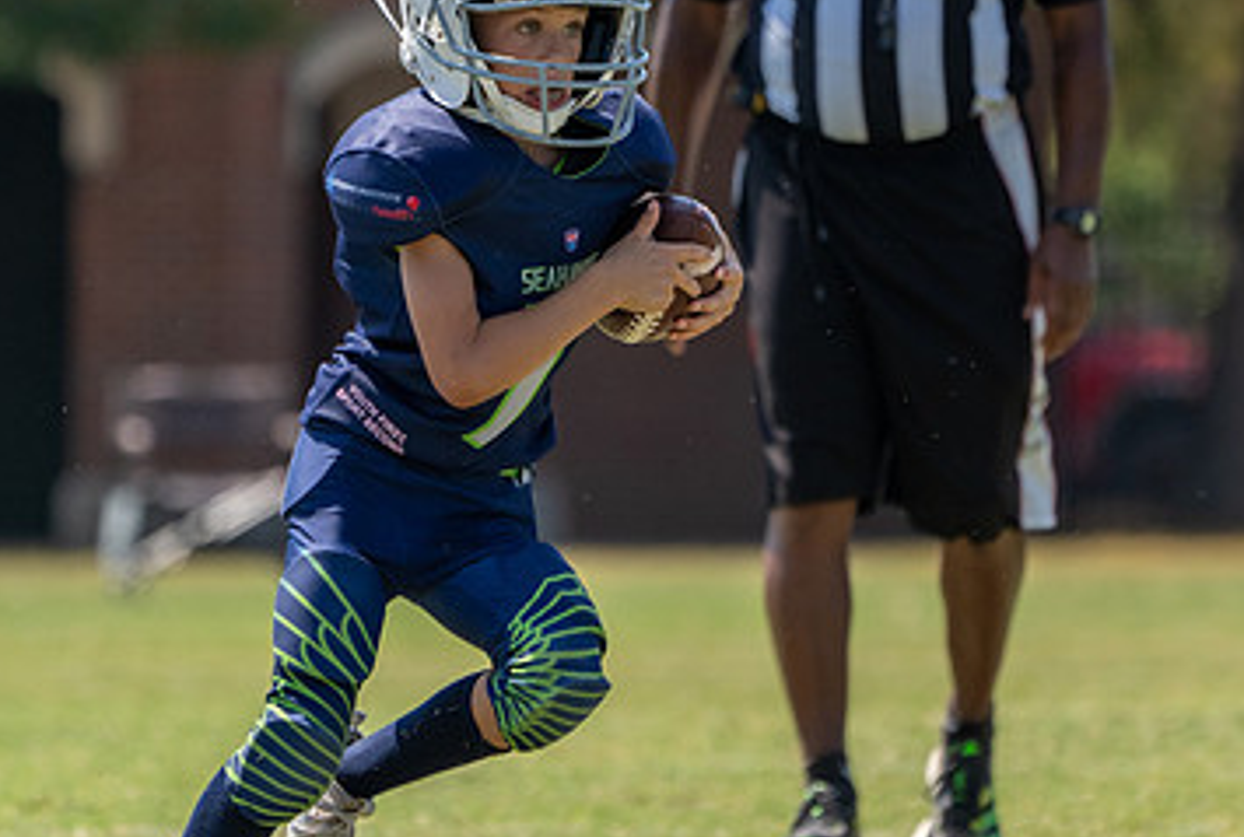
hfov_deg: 2.8
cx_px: 656
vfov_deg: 1.9
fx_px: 25162
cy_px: 402
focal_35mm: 726
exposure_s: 1/1250
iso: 320
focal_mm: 333
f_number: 5.6
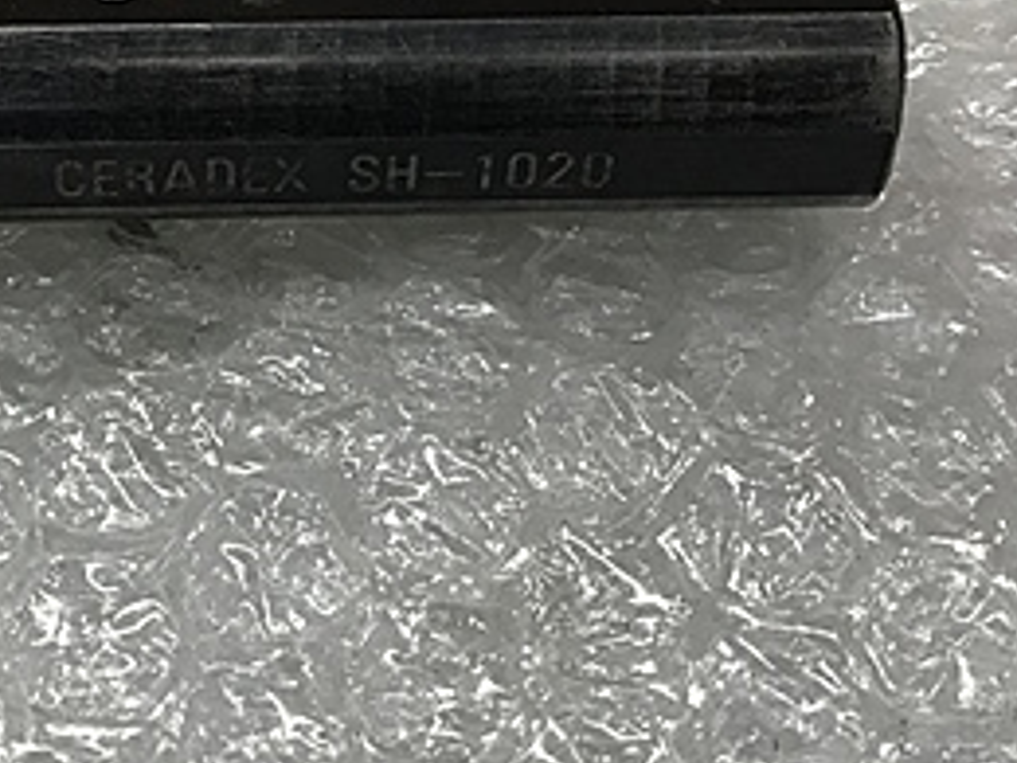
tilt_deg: -55.0
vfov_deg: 20.8
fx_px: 2027
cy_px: 70
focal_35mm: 69
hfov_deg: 27.6
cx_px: 215
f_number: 1.8
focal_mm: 3.99
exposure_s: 1/40
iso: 25
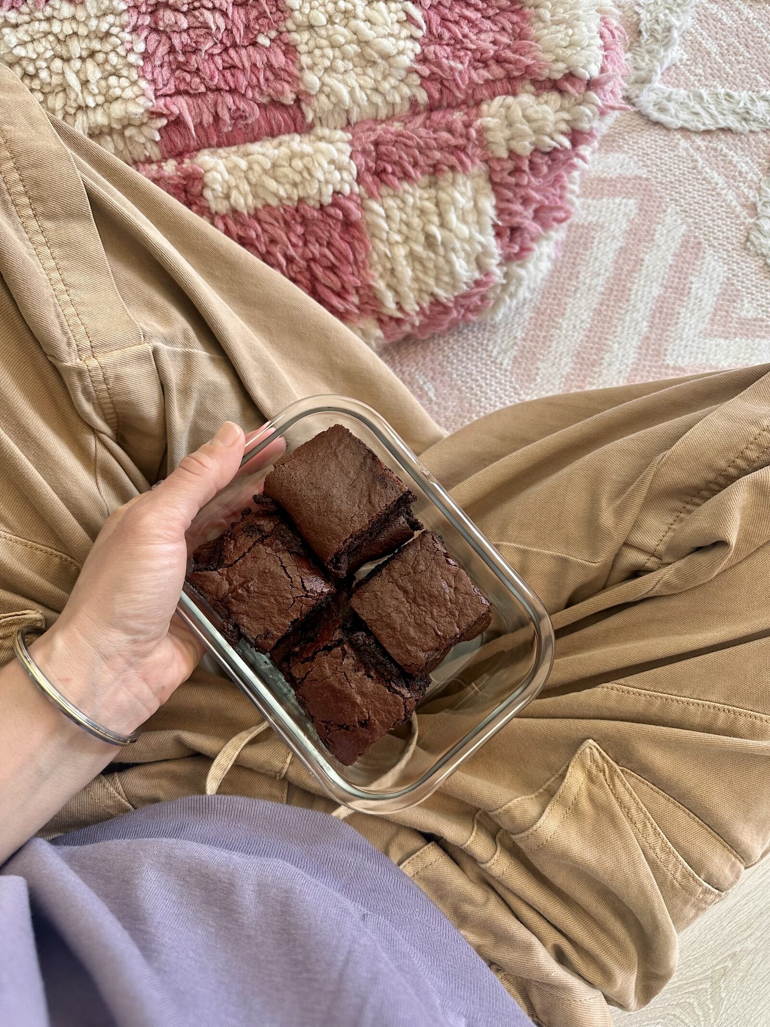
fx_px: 712
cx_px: 385
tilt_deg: -77.7
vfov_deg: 71.6
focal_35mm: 24
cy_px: 514
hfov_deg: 56.8
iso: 125
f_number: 1.78
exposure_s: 1/120
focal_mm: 6.86
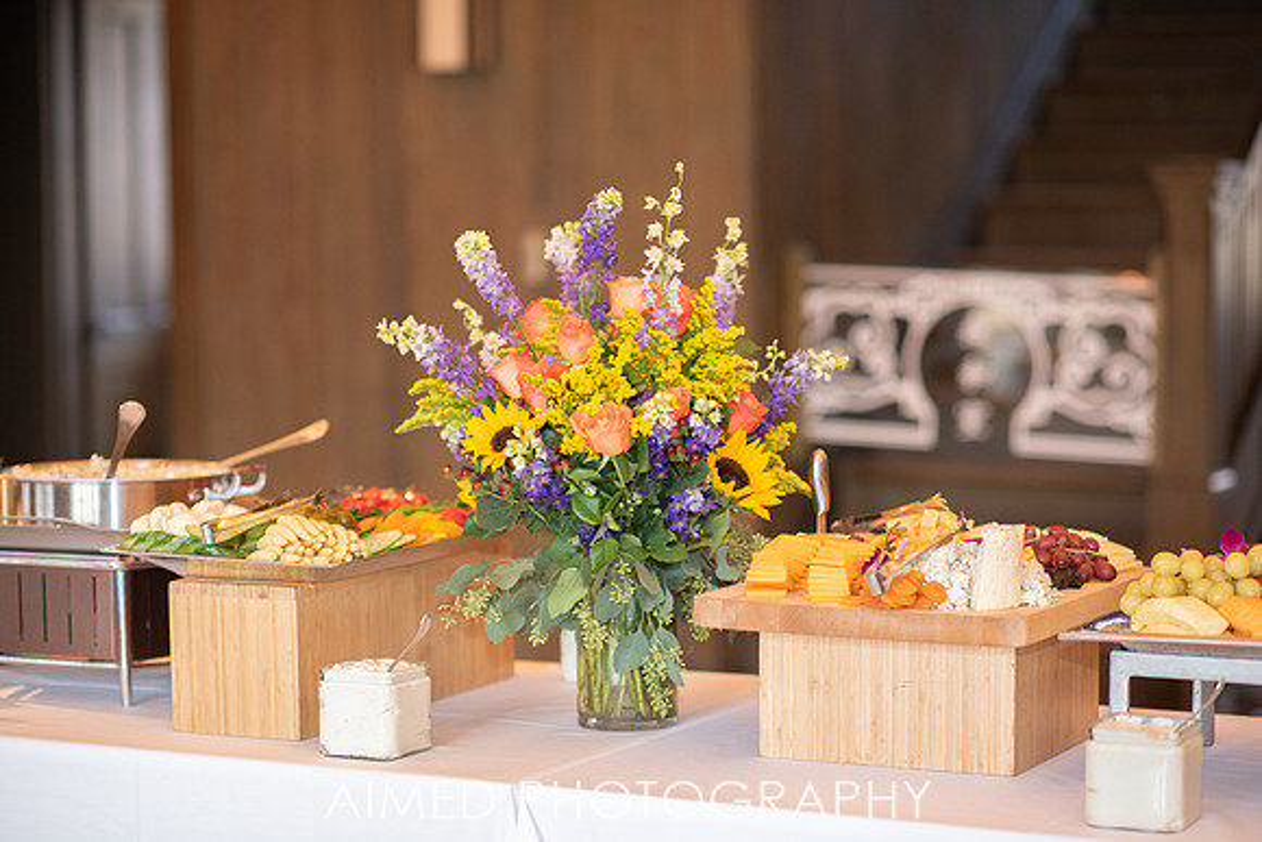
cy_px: 421
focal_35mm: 85
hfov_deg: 23.9
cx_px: 631
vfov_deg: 16.1
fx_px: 2980
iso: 800
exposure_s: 1/200
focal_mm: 85
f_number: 2
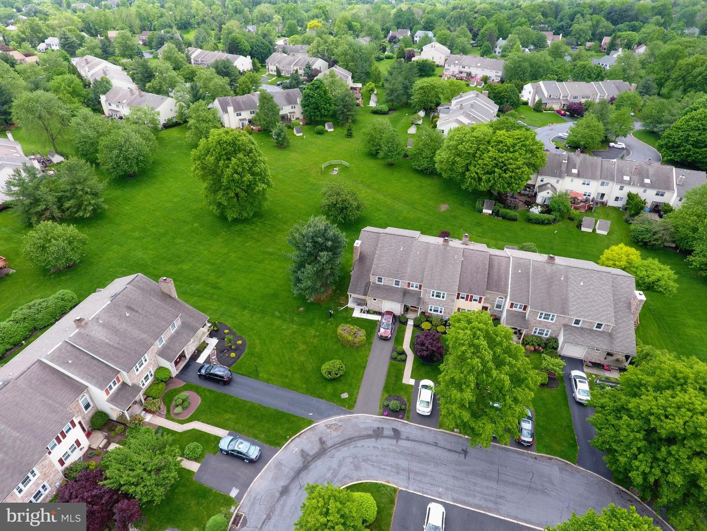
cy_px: 266
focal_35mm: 20
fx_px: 408
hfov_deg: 81.7
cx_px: 354
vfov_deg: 66.0
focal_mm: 3.61
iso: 100
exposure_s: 1/253
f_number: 2.8
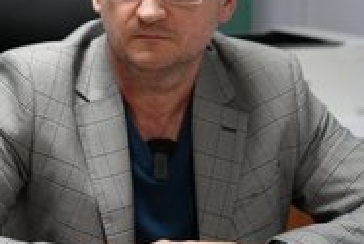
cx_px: 93
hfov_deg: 19.0
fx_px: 1083
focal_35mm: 107
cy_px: 75
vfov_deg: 12.8
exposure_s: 1/160
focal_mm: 50
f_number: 4
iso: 2000
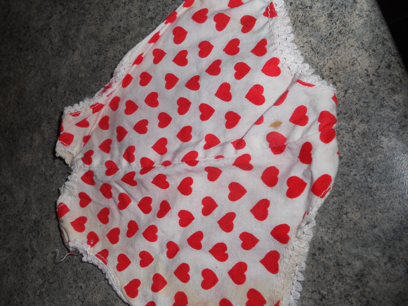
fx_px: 389
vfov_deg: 42.9
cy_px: 158
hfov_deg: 55.3
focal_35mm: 33
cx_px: 198
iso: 80
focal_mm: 5.8
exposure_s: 1/25
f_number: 8.8
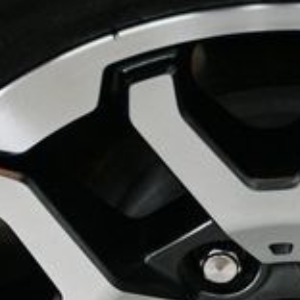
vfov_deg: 7.9
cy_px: 377
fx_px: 2147
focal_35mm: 219
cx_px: 292
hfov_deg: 8.0
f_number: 4.5
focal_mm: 42
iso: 2200
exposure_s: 1/125
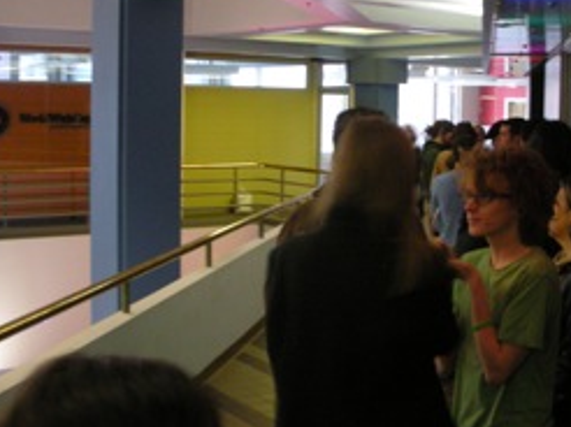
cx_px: 304
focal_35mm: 57
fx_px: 939
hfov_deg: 33.8
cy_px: 165
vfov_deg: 25.6
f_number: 2.8
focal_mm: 5.8
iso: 200
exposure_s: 1/3.7
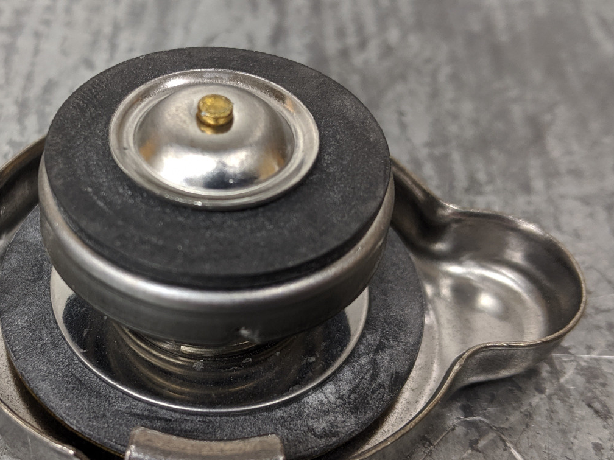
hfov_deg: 35.0
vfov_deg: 27.0
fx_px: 958
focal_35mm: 54
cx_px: 178
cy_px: 236
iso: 75
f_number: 1.8
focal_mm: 4.44
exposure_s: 1/24
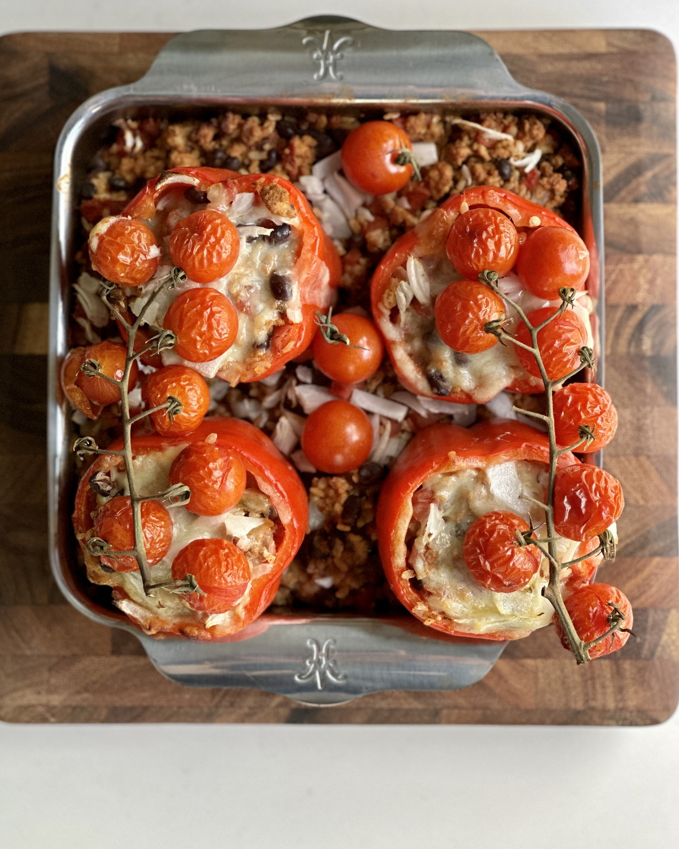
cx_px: 340
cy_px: 398
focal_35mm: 81
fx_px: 2035
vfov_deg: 23.6
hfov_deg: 18.9
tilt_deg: -87.1
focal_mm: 9
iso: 250
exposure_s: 1/88
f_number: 2.8
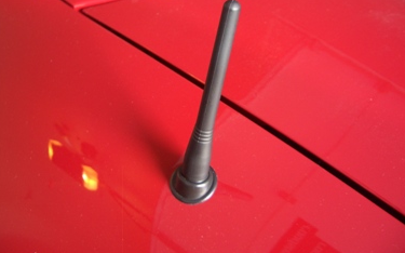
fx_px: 419
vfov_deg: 33.5
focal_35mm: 38
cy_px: 108
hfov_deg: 51.6
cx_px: 204
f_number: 2.6
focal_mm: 5.8
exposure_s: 1/10
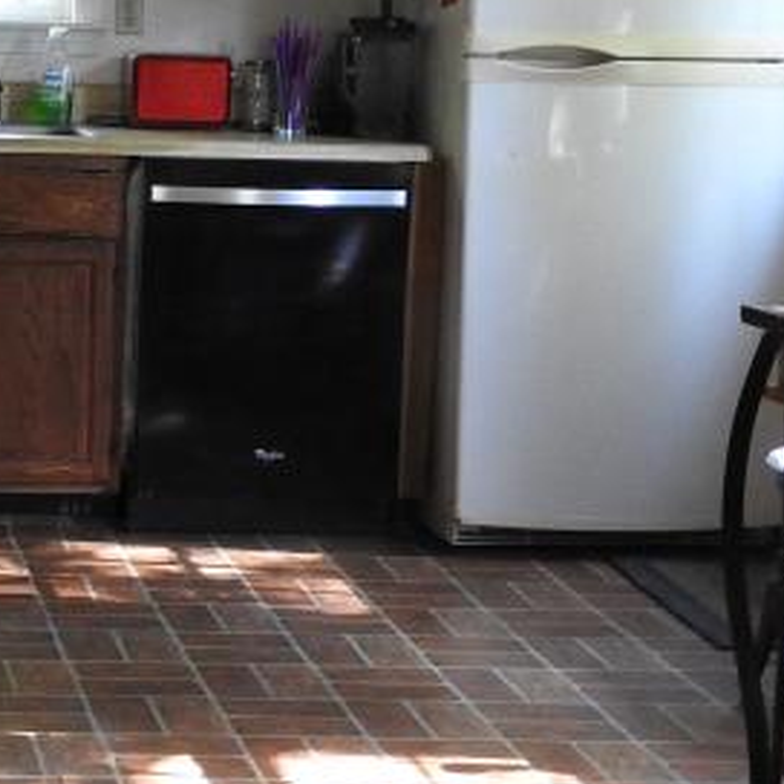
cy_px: 176
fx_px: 2562
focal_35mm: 100
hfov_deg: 16.8
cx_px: -92
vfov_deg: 17.3
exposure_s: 1/8
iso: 450
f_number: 3.5
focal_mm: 5.4
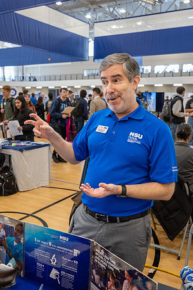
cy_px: 145
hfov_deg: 35.3
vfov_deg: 51.3
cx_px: 73
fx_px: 302
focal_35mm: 38
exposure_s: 1/200
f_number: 3.2
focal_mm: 25
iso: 1250
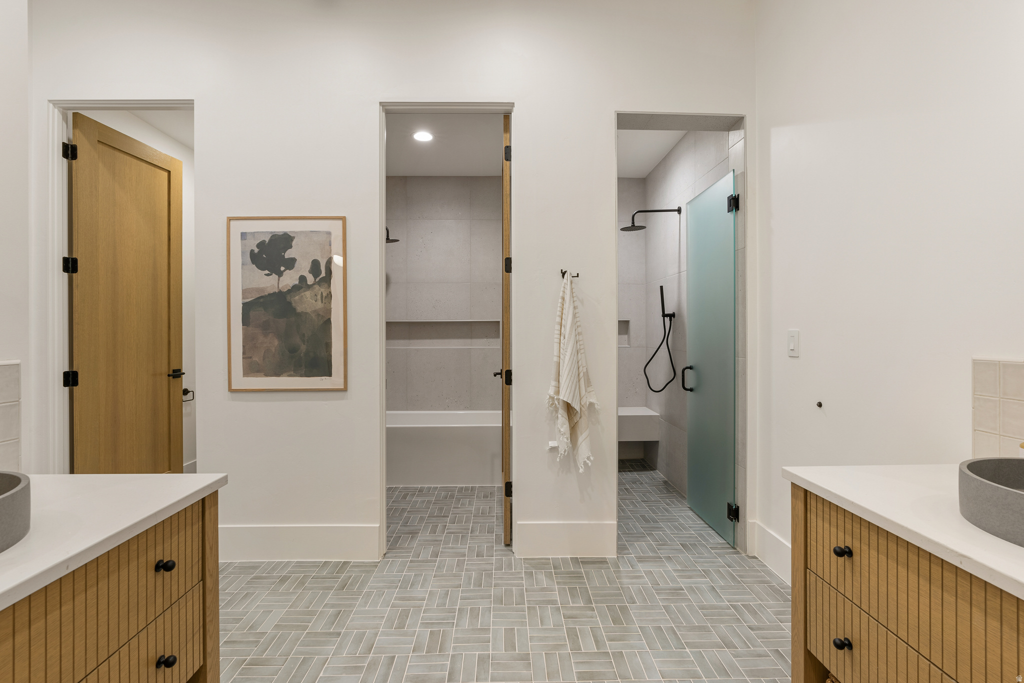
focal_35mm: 16
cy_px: 342
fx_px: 455
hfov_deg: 96.7
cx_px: 512
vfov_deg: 73.7
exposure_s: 1/1.67
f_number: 8
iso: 200
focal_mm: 16
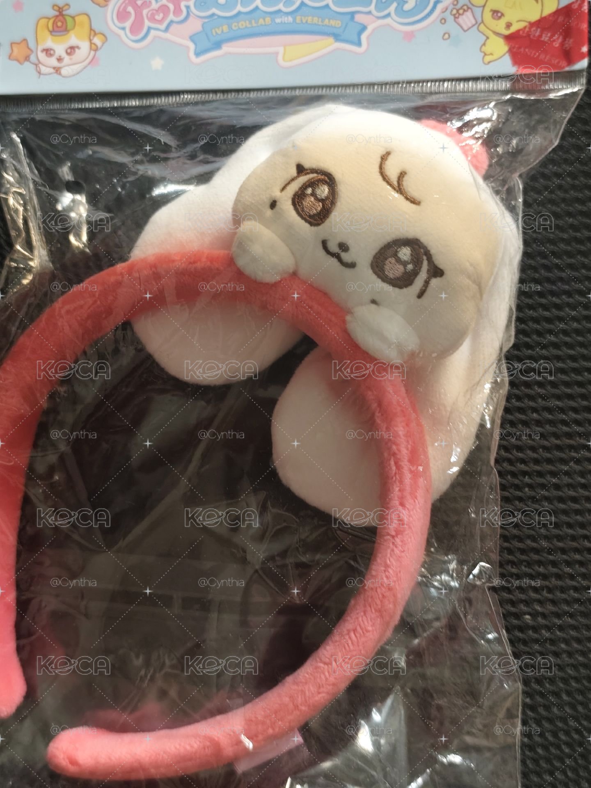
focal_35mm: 46
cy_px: 394
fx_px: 1047
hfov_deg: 31.5
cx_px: 296
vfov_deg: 41.2
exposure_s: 1/30
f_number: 1.65
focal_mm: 6.19
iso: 640
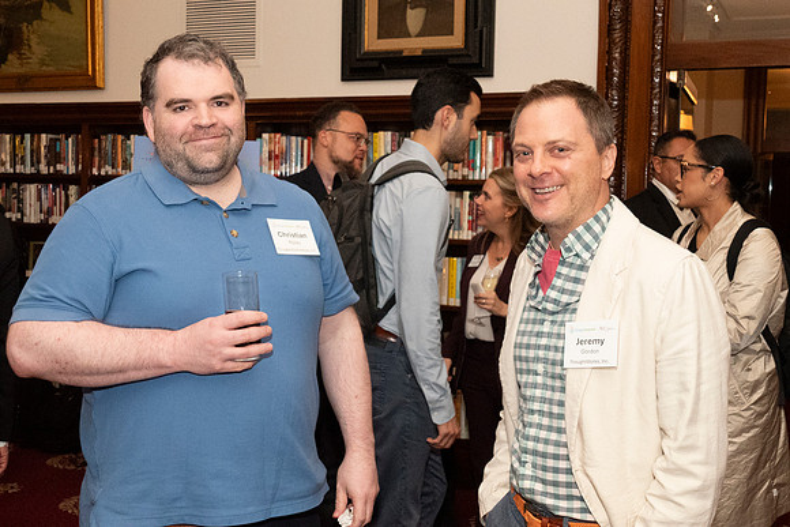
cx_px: 395
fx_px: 988
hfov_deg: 43.6
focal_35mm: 45
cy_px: 264
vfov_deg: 29.9
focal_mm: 30
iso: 8000
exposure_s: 1/125
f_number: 9
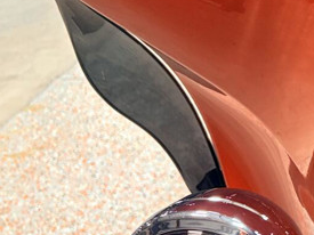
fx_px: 916
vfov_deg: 14.5
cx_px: 573
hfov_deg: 16.2
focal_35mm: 101
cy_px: 38
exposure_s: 1/120
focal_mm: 5.96
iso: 160
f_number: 1.6
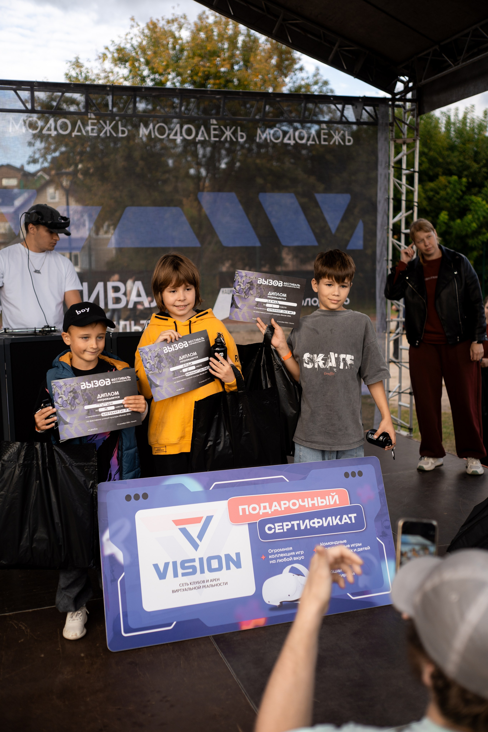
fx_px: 712
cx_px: 244
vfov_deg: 54.4
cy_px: 366
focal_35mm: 35
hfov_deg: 37.9
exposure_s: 1/1000
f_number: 2.2
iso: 100
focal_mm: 35
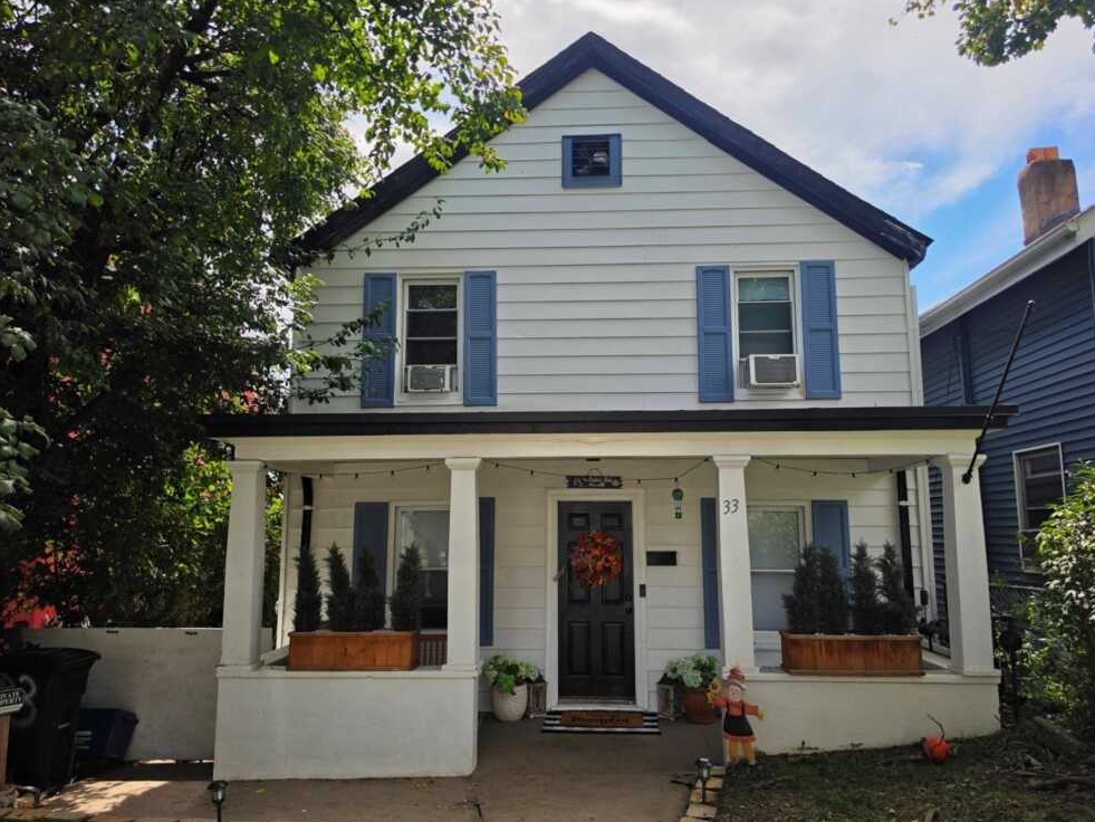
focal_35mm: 24
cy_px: 424
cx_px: 561
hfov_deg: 71.6
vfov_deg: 56.8
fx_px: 759
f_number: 1.4
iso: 50
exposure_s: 1/7939
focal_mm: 6.5
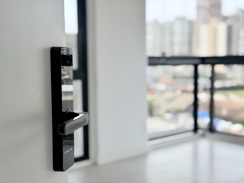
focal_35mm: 48
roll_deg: +0.9
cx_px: 122
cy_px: 92
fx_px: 338
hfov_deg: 39.7
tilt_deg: -5.7
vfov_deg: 30.3
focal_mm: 6.76
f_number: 1.78
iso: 80
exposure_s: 1/1027
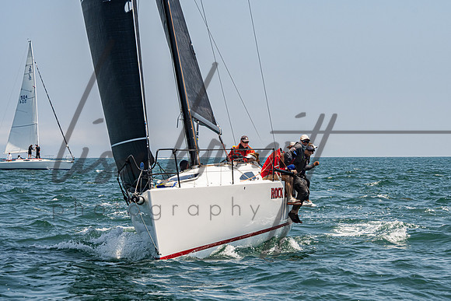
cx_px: 274
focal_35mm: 108
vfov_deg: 12.6
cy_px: 140
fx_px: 1358
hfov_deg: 18.8
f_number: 8
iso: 500
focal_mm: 79
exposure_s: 1/2000
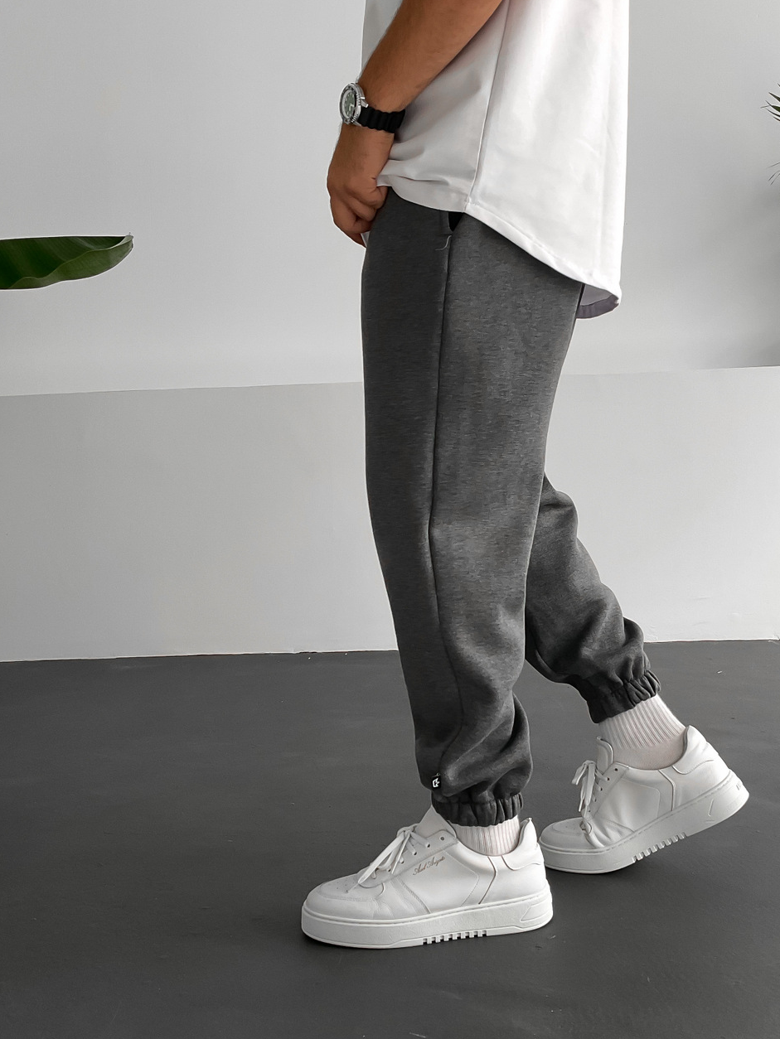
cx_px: 461
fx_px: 1111
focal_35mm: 37
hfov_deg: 38.5
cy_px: 511
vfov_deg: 50.1
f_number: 1.8
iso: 50
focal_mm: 3
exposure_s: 1/120
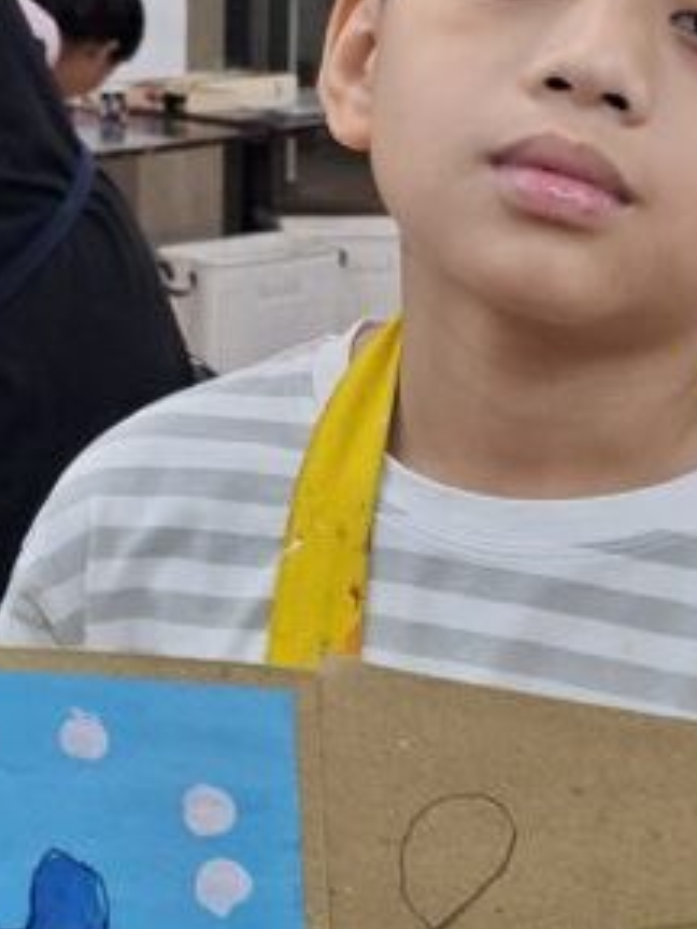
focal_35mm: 80
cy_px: 306
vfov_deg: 24.3
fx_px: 2148
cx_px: 436
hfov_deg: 18.4
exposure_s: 1/100
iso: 64
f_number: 1.8
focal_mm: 5.54
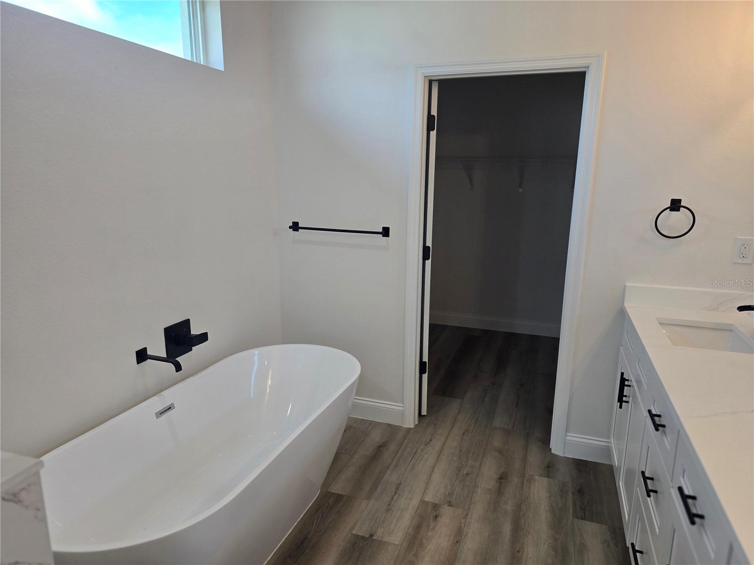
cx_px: 377
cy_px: 282
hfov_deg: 73.9
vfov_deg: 58.9
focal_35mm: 23
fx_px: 501
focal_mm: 6.3
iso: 50
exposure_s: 1/120
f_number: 1.7
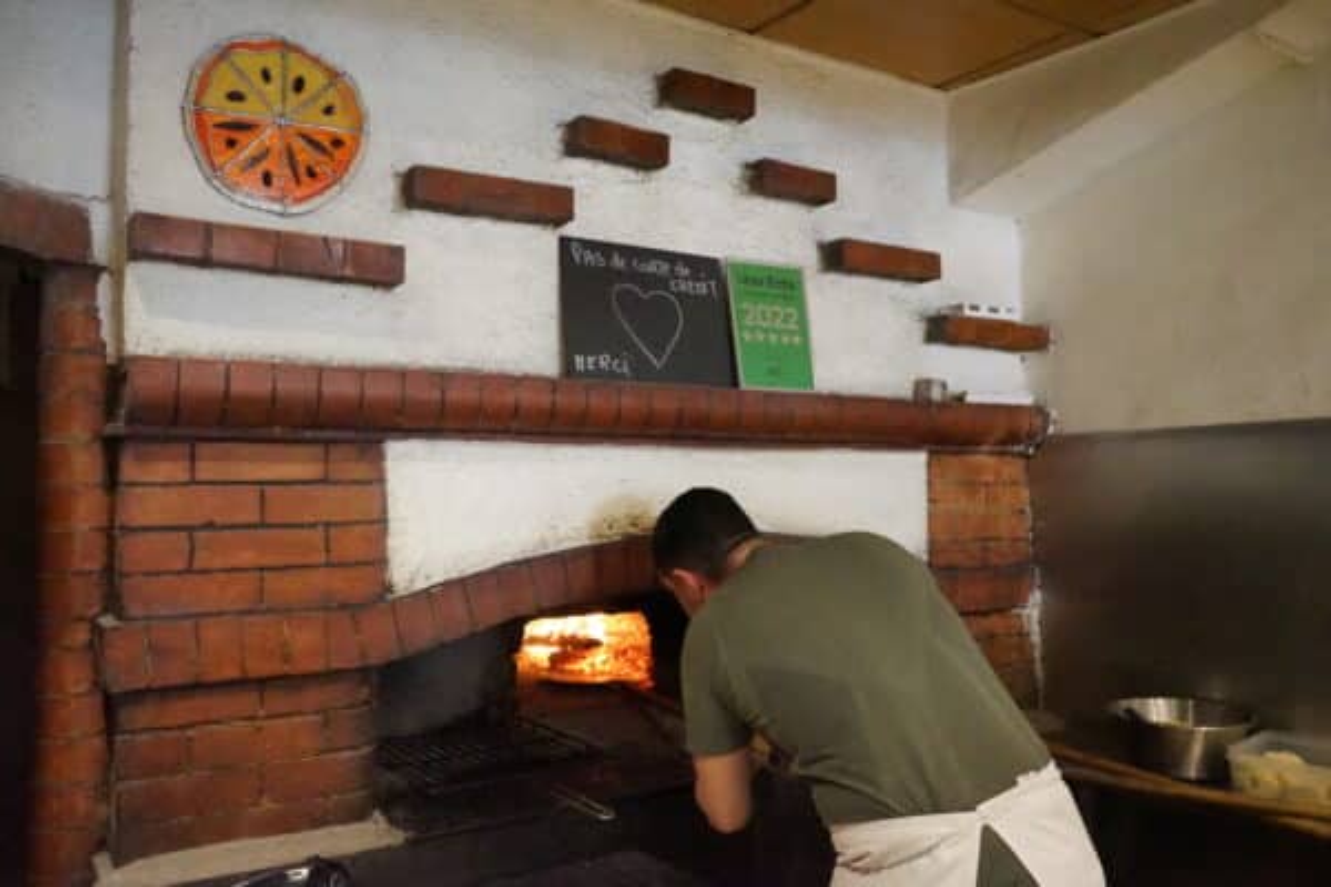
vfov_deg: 46.4
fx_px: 1035
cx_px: 666
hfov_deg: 65.5
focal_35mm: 28
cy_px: 444
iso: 25600
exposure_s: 1/160
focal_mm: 28
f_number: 4
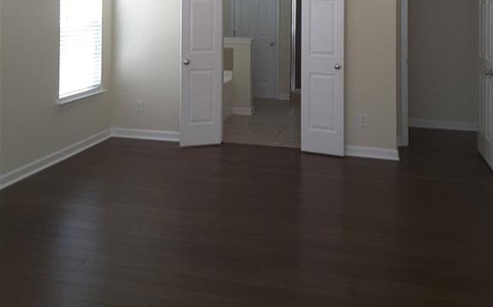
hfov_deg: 45.3
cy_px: 6
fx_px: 591
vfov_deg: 27.6
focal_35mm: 44
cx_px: 246
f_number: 1.9
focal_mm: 2.9
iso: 64
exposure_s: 1/30
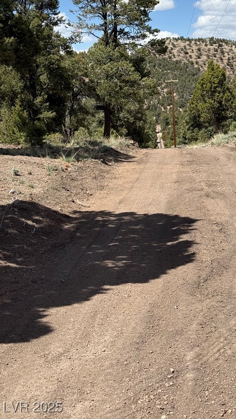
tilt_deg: -9.4
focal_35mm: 60
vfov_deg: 34.8
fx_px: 667
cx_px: 180
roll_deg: +2.3
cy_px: 180
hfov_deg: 19.9
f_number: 1.78
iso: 64
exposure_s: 1/4878
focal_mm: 6.76
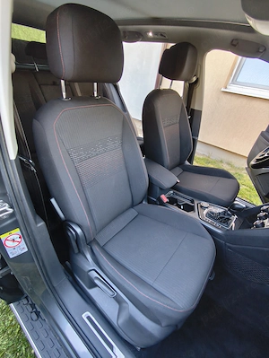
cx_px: 134
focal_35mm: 15
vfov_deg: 98.1
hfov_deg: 81.8
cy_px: 179
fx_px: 155
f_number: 2.2
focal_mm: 1.65
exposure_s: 1/33.3
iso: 640
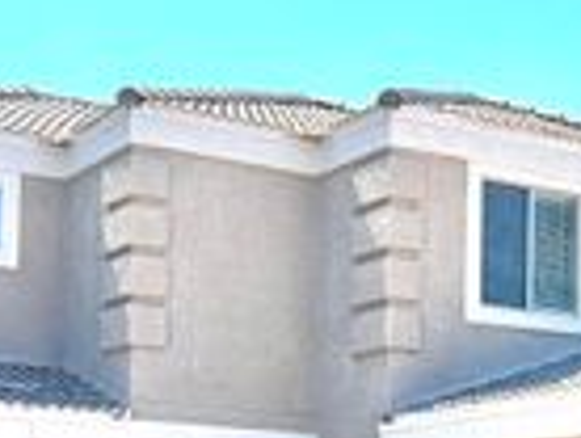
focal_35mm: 94
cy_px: 550
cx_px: 408
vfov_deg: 15.1
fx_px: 1580
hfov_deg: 20.7
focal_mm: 5.7
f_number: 1.5
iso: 50
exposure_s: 1/3571
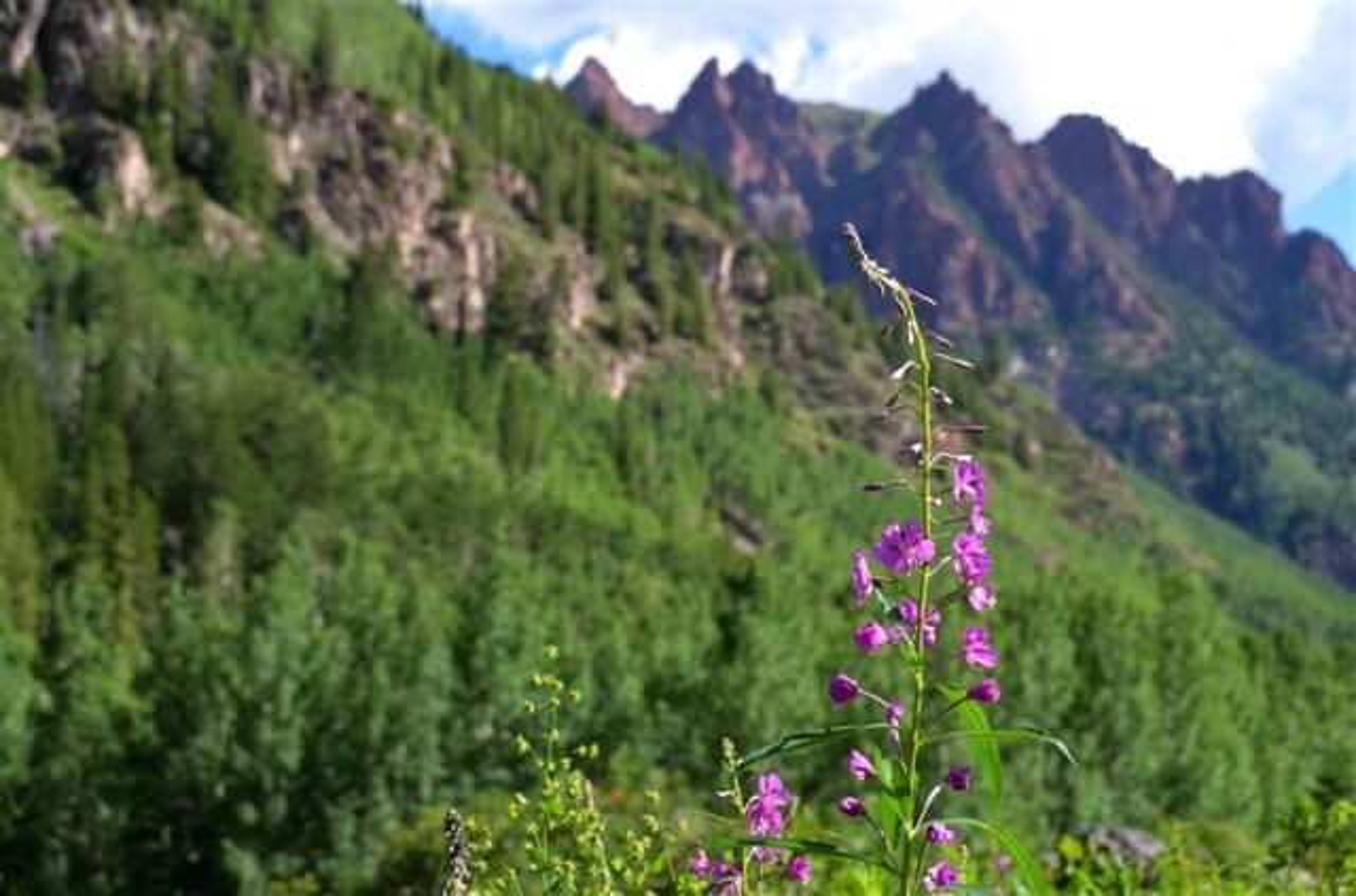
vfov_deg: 24.9
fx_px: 2028
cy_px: 448
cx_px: 678
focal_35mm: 54
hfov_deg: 37.0
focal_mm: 36
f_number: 8
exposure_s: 1/250
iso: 160
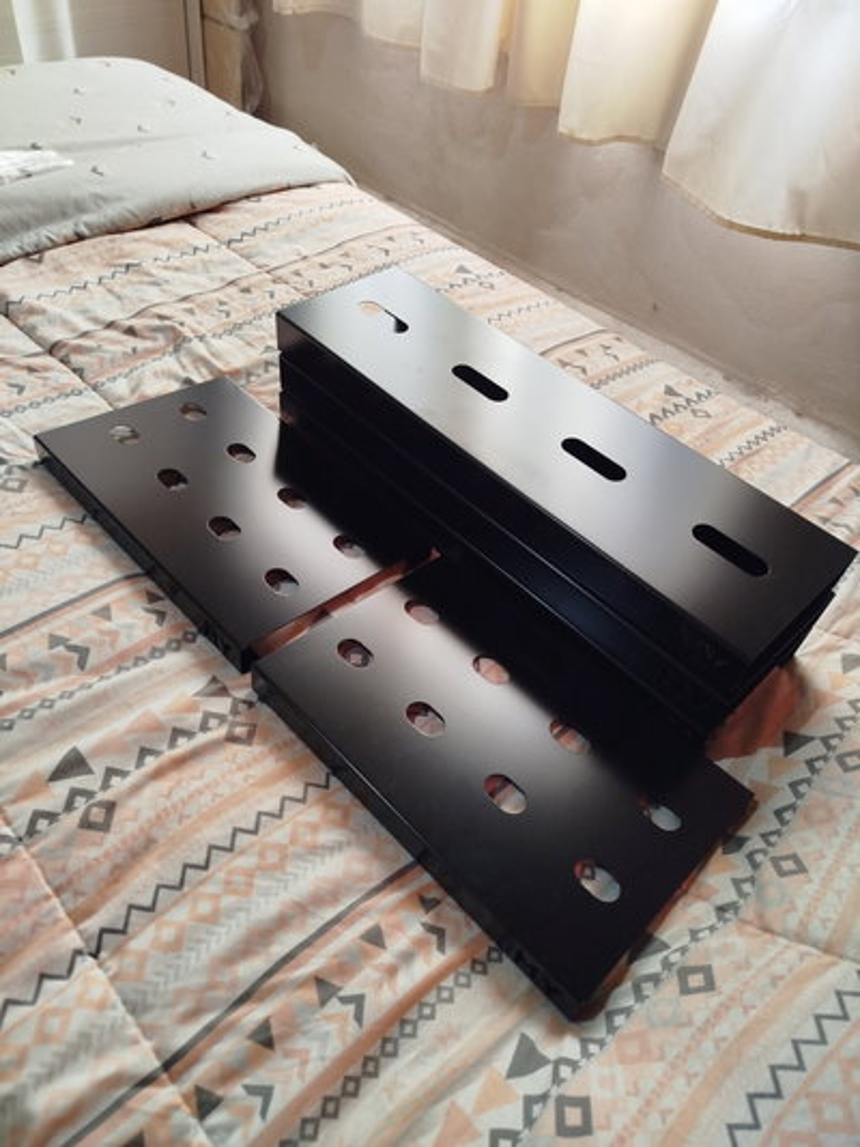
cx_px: 430
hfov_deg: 56.8
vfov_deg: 71.6
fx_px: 795
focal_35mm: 24
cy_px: 574
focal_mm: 5.31
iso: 125
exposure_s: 1/40
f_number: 1.7
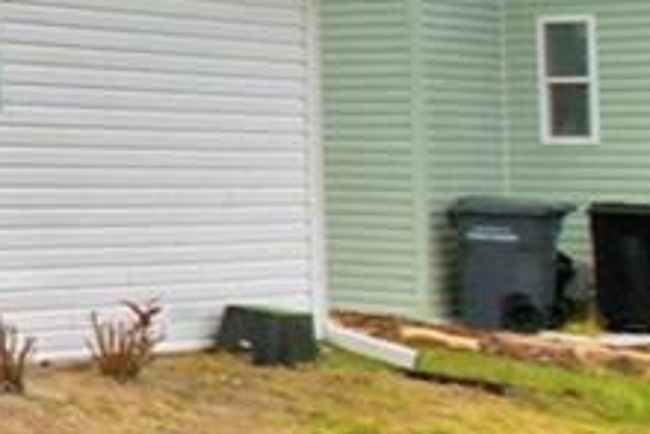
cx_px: -1197
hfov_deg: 11.9
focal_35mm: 109
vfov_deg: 12.5
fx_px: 1969
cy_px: 18
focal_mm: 10
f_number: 4.5
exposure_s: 1/800
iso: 100
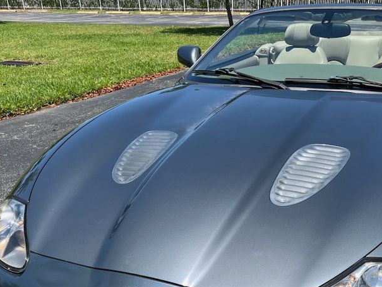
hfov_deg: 42.3
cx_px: 260
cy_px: 219
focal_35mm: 44
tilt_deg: -23.5
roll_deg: +0.4
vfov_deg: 32.2
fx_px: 486
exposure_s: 1/3356
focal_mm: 5.7
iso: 50
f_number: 1.5
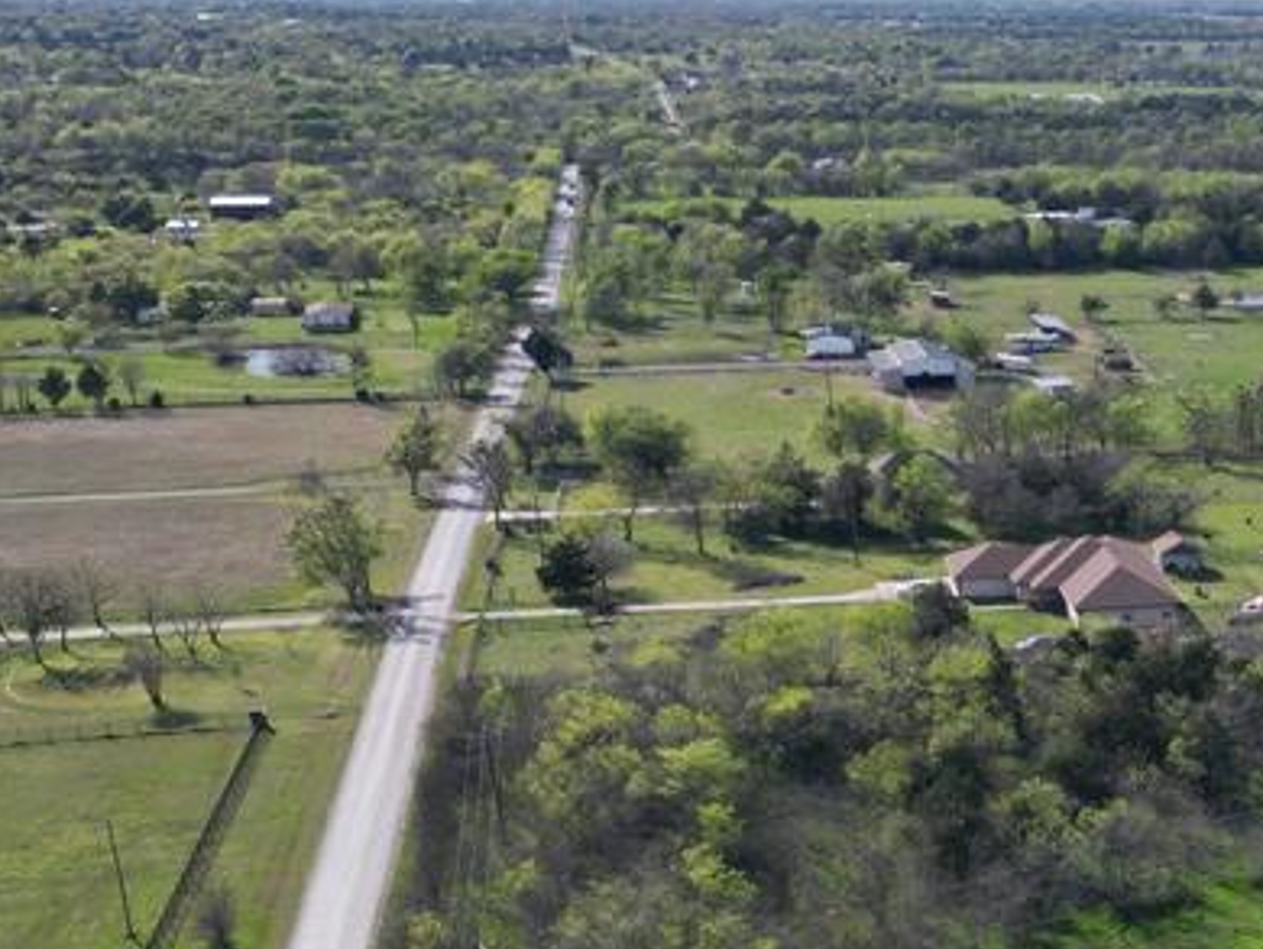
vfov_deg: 22.7
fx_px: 2300
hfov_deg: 28.0
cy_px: 871
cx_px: 1389
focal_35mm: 63
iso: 200
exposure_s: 1/3000
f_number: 1.7
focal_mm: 6.72
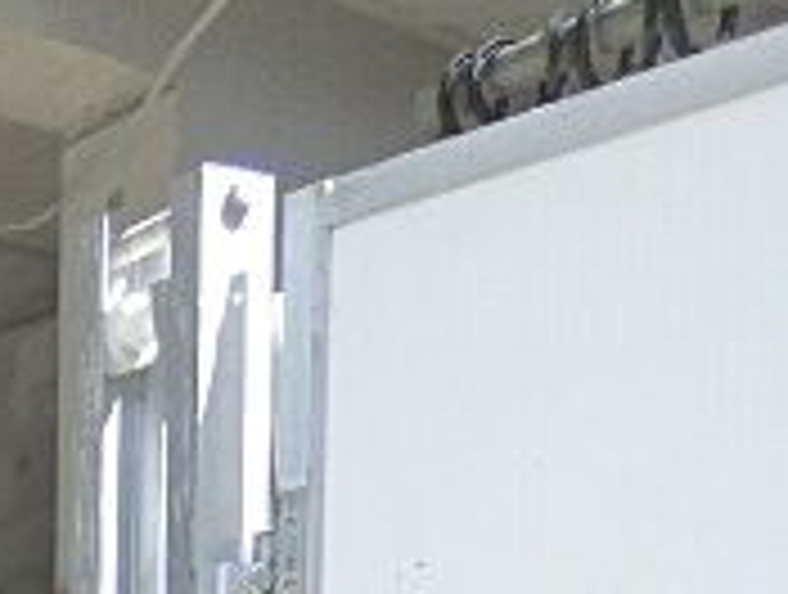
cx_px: -603
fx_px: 1665
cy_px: 1062
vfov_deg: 16.8
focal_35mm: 73
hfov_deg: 20.0
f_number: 2.8
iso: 160
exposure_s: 1/250
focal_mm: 3.58
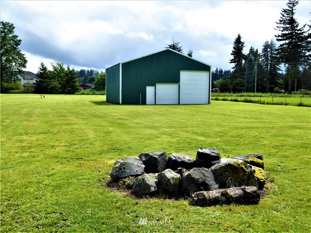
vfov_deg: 39.7
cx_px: 156
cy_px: 116
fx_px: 323
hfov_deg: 51.4
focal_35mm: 36
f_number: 3.7
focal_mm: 6.3
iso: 100
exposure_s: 1/500
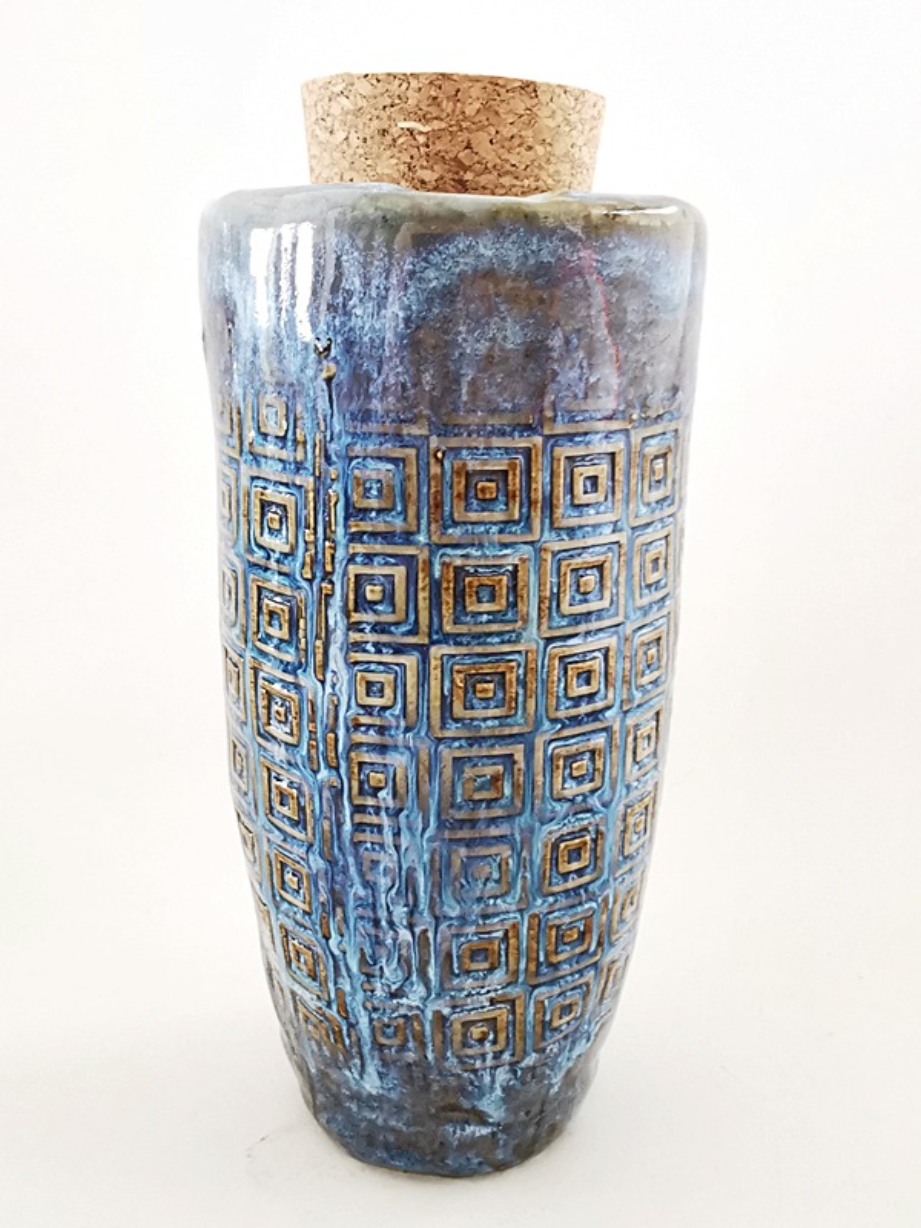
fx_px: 1100
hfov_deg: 45.4
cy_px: 614
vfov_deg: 58.4
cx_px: 460
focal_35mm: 31
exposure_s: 1/33.3
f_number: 2.2
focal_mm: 2.26
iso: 250
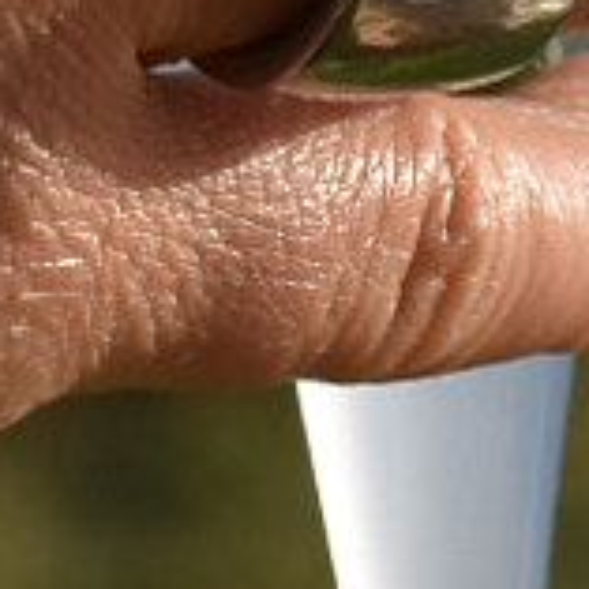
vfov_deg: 1.9
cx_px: -814
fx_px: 17557
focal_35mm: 912
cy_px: -1071
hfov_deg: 1.9
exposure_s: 1/1250
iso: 400
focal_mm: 70
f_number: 10
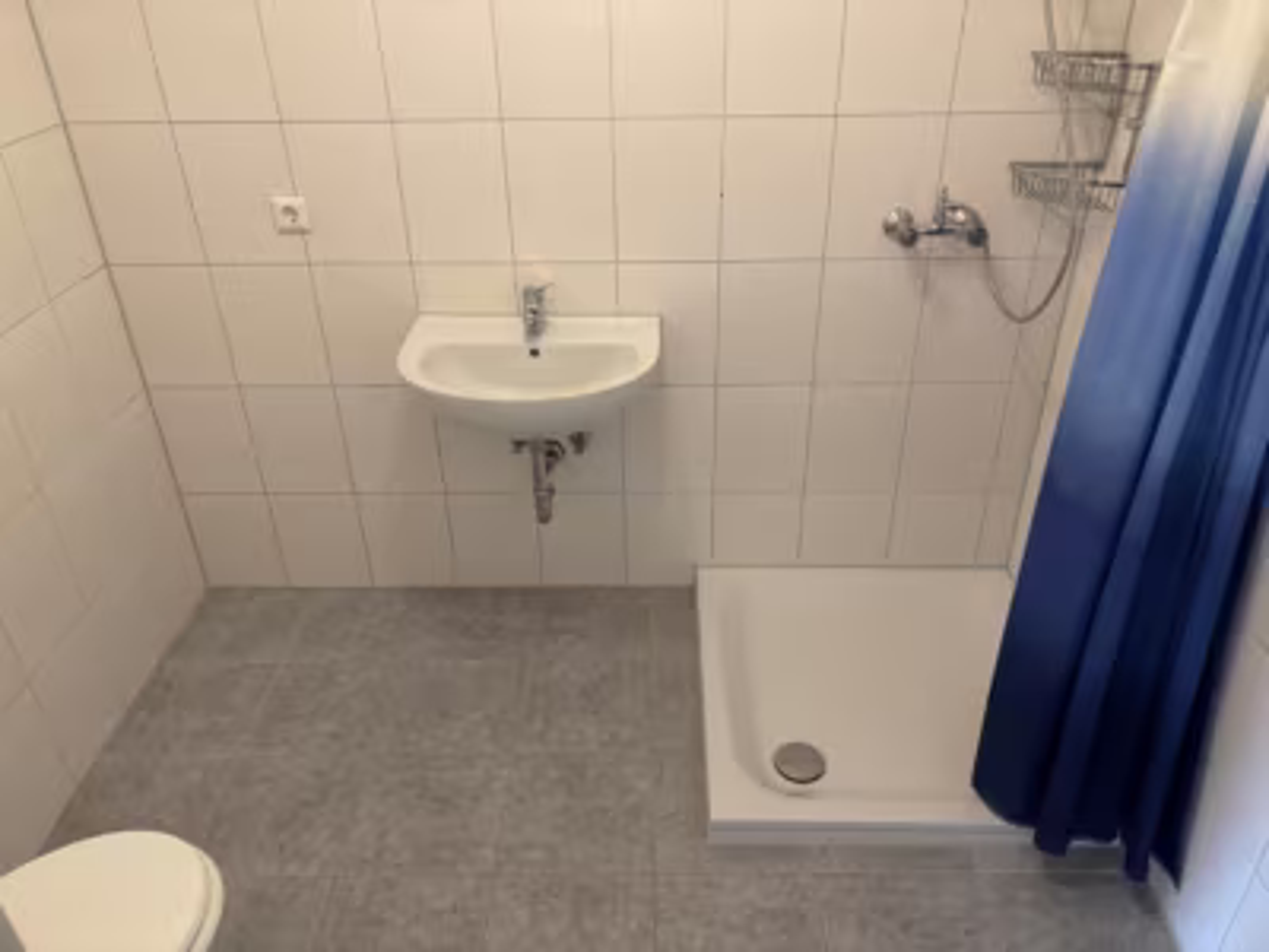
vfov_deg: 53.1
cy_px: 476
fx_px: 953
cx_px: 634
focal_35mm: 26
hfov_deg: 67.3
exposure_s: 1/50
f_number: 1.6
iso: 250
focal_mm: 5.96
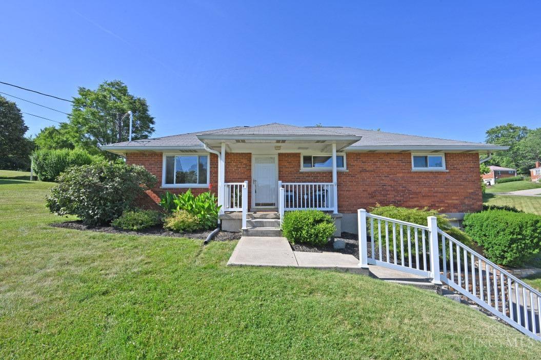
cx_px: 270
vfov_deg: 72.0
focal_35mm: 16
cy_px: 180
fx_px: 248
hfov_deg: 95.0
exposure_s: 1/125
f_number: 13
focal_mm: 16.5
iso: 125
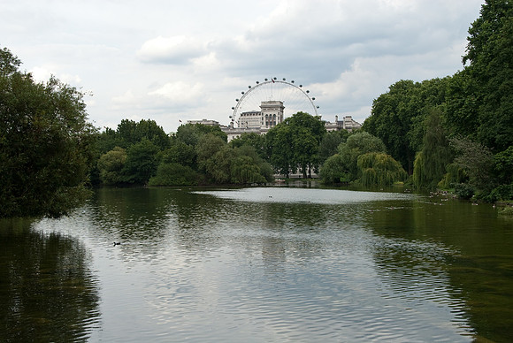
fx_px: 749
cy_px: 172
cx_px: 256
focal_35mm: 52
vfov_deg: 25.8
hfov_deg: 37.8
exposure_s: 1/180
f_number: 7.1
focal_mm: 35
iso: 200
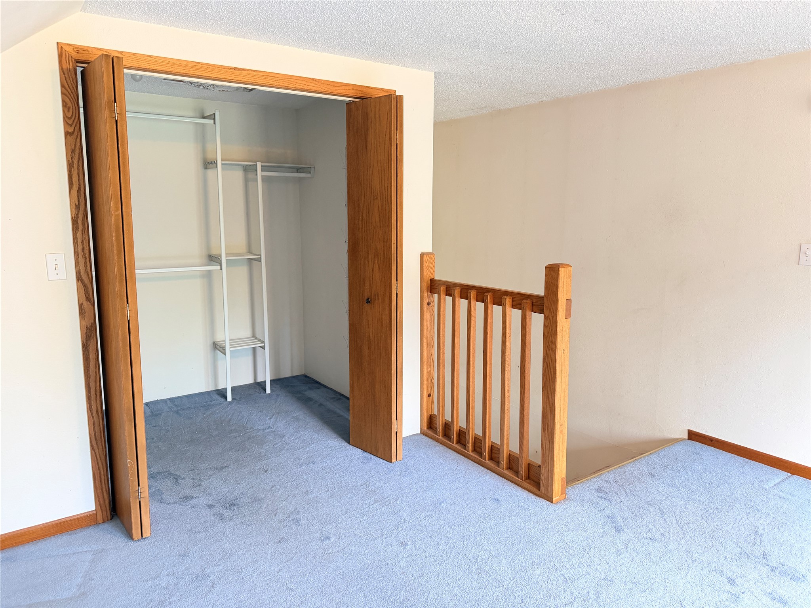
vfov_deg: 56.8
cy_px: 304
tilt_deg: -7.2
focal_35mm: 24
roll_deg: -0.1
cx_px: 406
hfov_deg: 71.6
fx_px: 562
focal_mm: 6.76
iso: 400
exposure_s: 1/60
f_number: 1.78
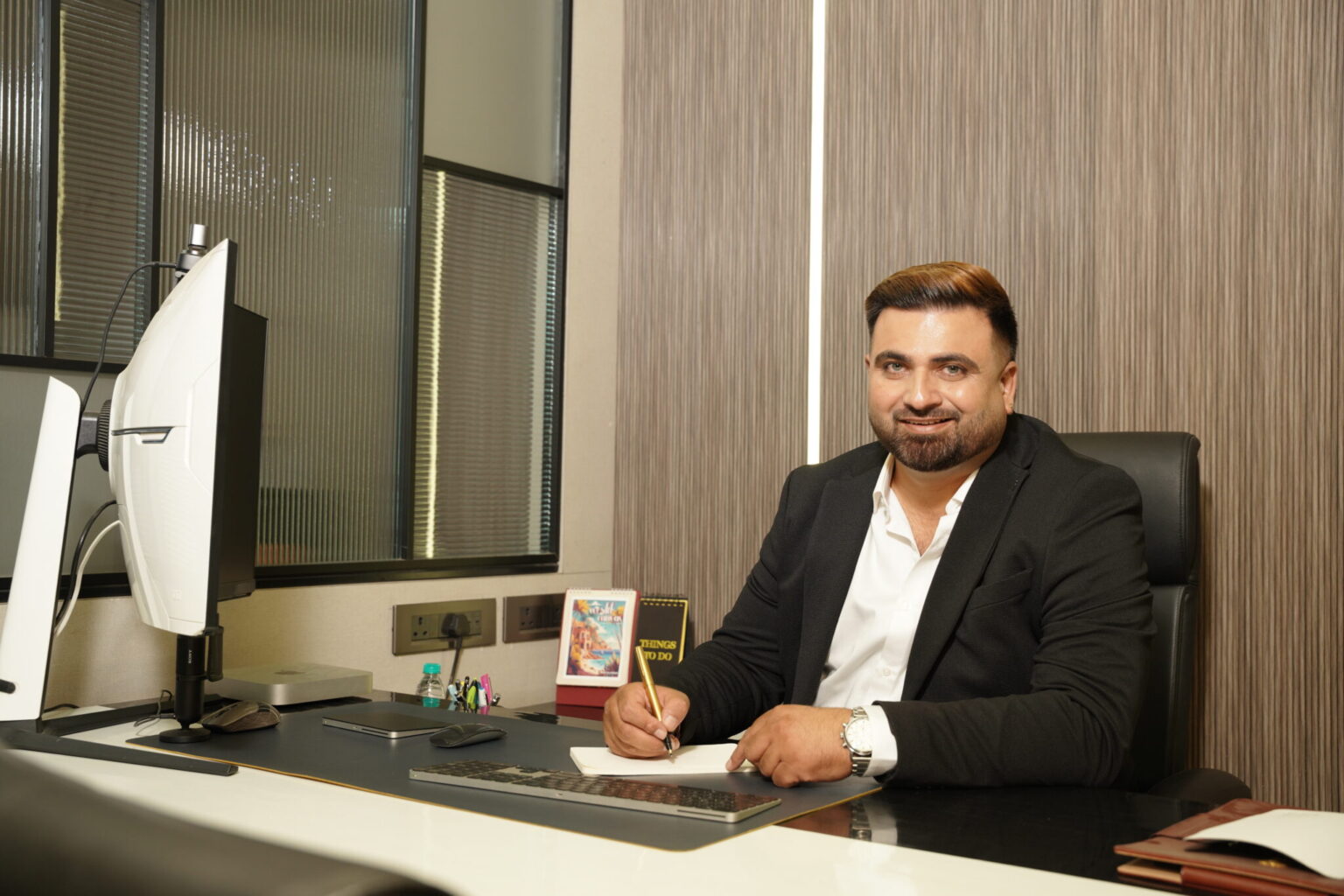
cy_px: 448
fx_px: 1493
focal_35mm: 40
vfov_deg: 33.4
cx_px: 672
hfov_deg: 48.5
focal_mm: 40
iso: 500
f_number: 4
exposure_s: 1/125
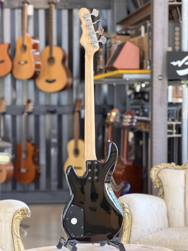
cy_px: 126
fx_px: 724
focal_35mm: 100
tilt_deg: -2.5
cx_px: 94
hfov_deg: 14.8
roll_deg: +0.2
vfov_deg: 19.6
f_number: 2.8
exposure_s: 1/62
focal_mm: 16.89
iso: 640
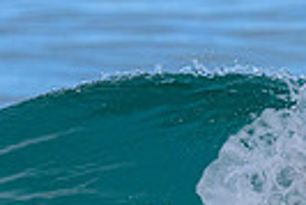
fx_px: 34615
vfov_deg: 0.3
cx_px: 255
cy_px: 221
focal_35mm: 4068
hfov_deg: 0.5
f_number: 6.3
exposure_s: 1/2000
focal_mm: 800
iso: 640
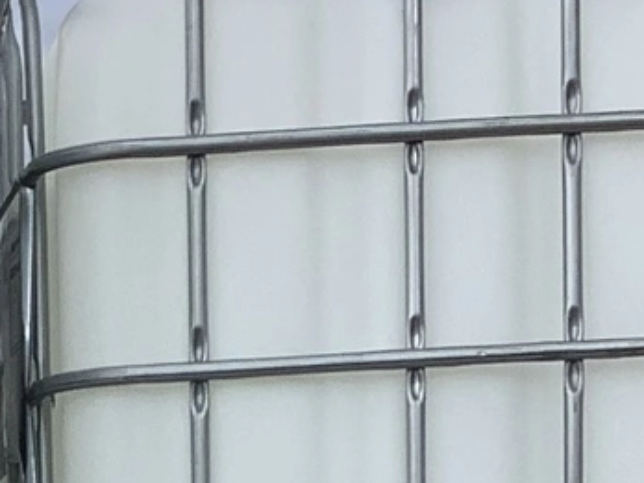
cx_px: -128
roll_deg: +2.2
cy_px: 1047
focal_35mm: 178
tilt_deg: -4.9
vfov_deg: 7.9
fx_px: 3312
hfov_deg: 10.9
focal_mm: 3.3
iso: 25
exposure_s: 1/646
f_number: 2.4
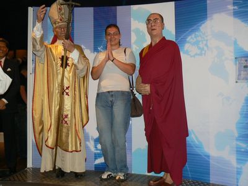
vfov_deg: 34.3
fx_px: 301
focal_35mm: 42
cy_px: 93
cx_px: 124
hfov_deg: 44.8
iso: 100
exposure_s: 1/30
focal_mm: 7
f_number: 2.8
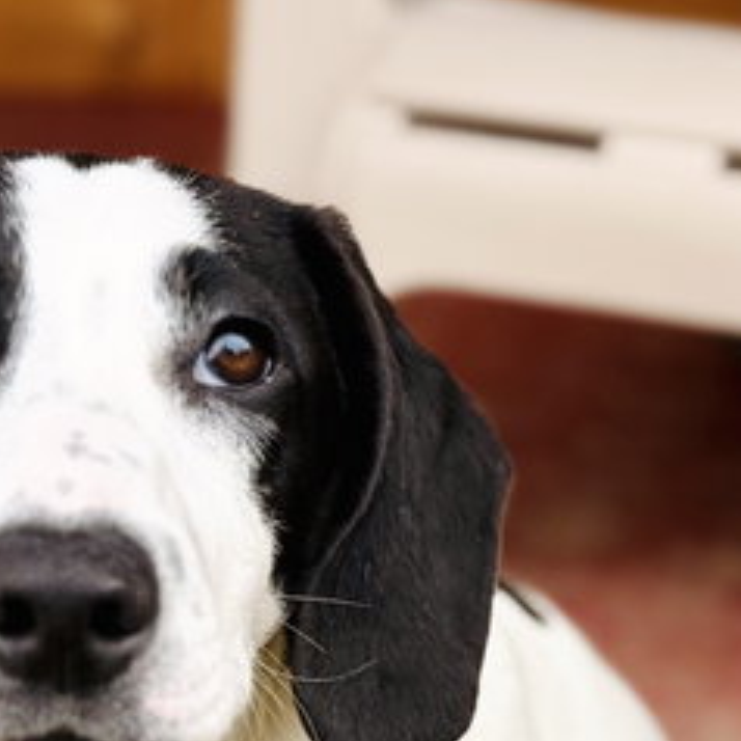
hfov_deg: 14.6
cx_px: 218
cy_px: 932
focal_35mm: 119
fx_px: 2882
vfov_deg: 14.1
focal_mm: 6.76
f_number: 1.78
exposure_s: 1/545
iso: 64
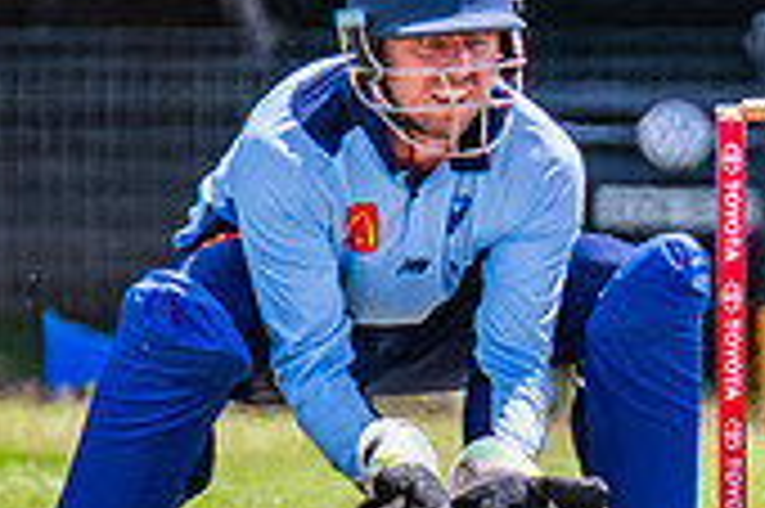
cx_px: 1346
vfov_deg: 0.4
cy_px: -23
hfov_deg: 0.6
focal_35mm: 3177
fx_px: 67445
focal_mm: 600
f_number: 9
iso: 800
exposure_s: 1/1250
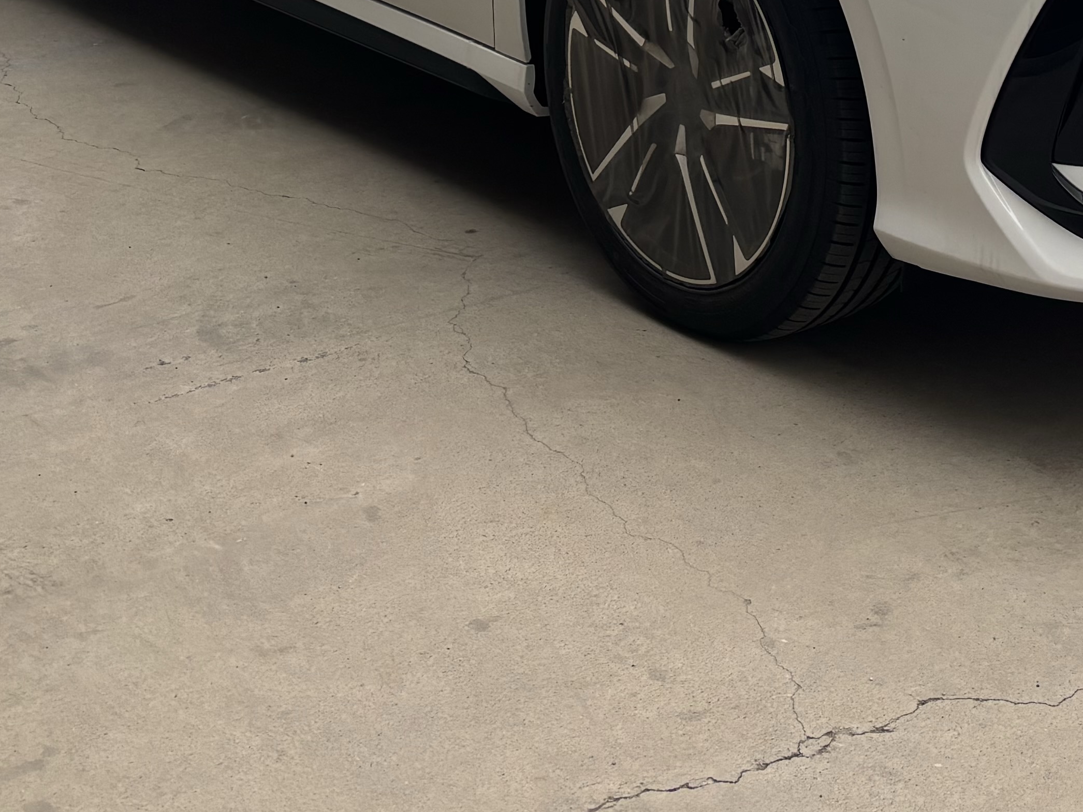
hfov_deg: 27.2
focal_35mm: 71
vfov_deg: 19.2
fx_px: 2221
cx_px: 725
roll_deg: +0.8
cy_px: -239
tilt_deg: -7.7
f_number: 1.6
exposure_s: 1/121
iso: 40
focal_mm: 5.96
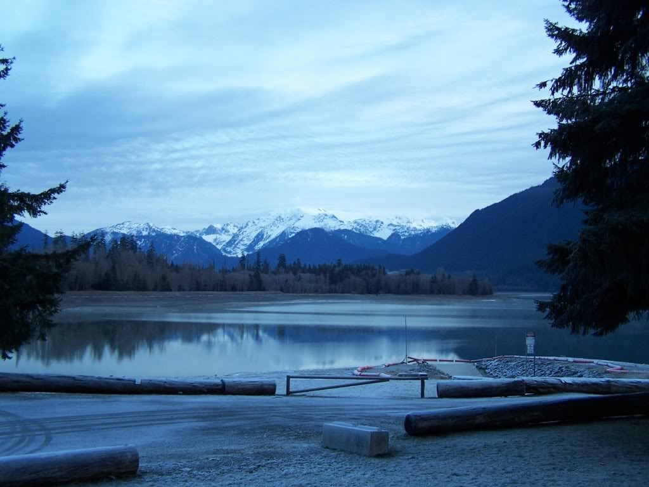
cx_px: 324
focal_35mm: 38
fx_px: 712
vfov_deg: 37.7
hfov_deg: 49.0
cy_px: 244
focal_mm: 6.3
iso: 80
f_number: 2.8
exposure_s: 1/90
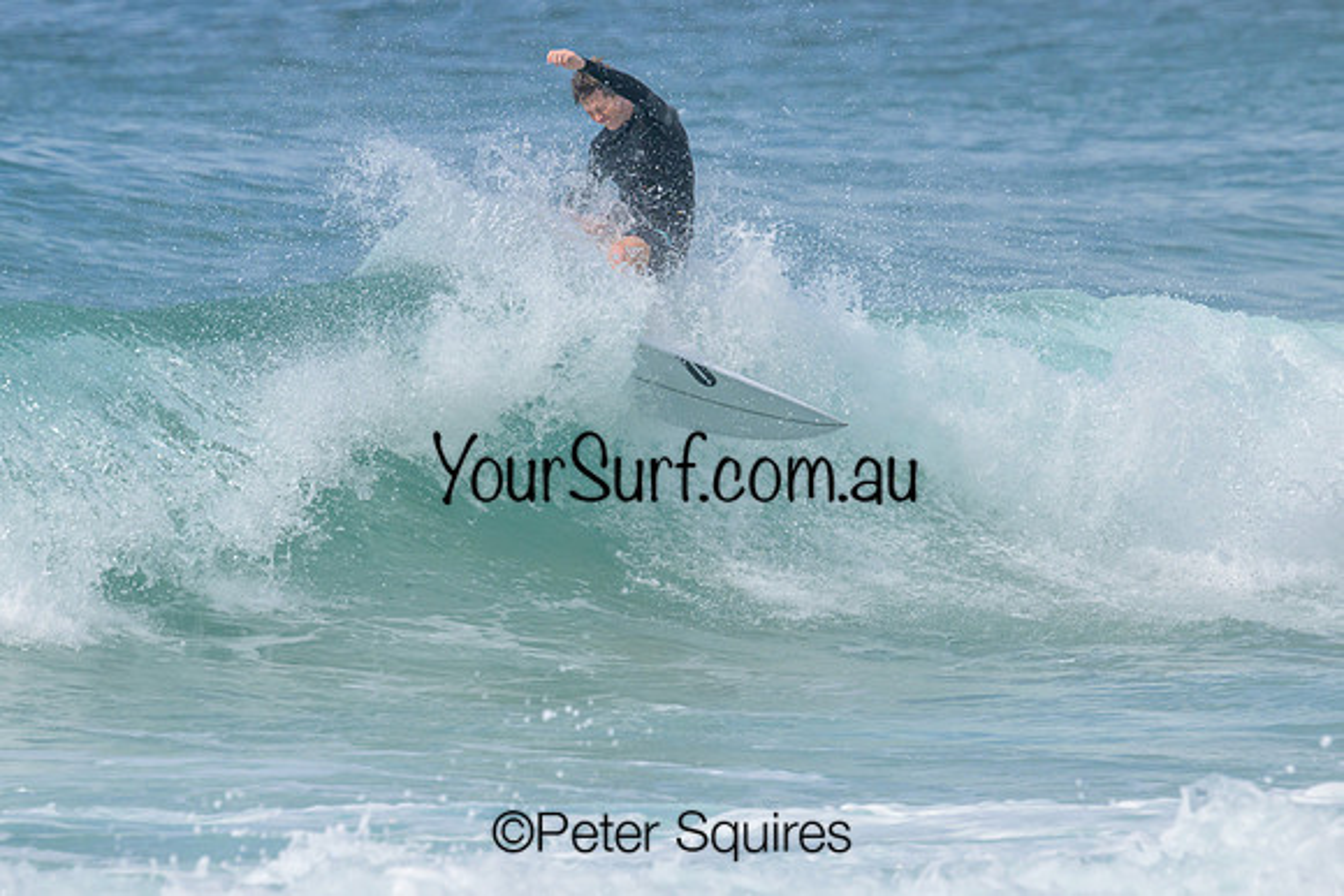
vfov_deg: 1.9
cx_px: 662
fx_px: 26394
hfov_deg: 2.9
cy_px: 468
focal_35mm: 707
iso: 500
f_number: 11
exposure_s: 1/2000
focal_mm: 540
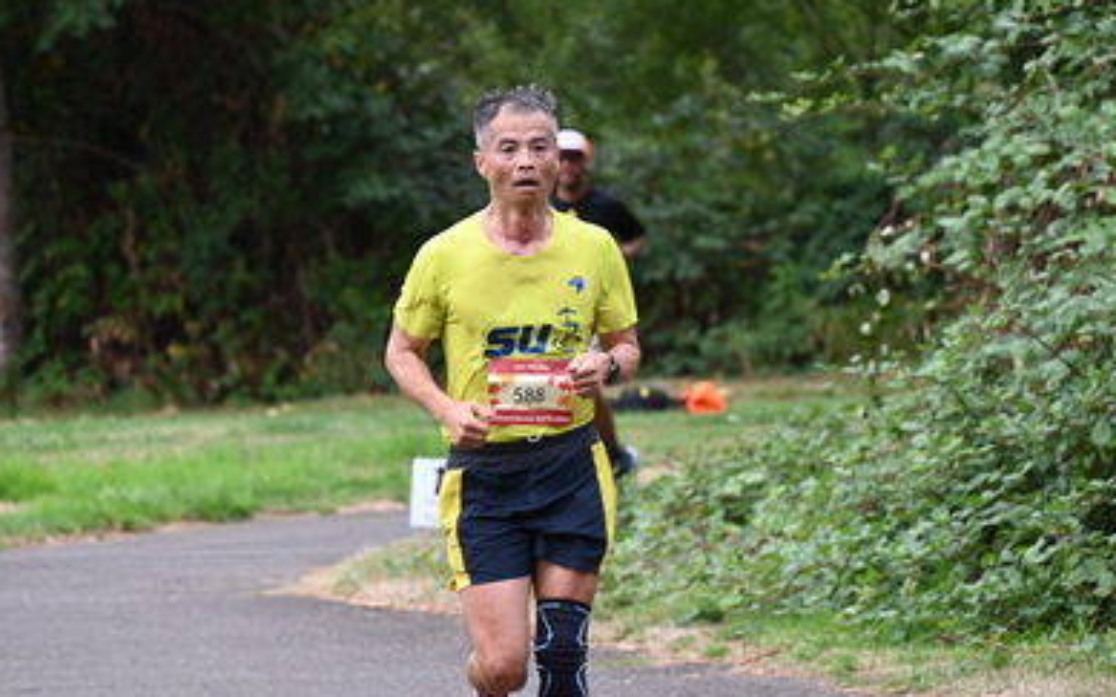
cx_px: 465
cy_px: 314
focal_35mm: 288
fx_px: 8758
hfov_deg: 7.3
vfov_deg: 4.6
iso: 720
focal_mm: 200
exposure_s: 1/250
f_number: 6.3
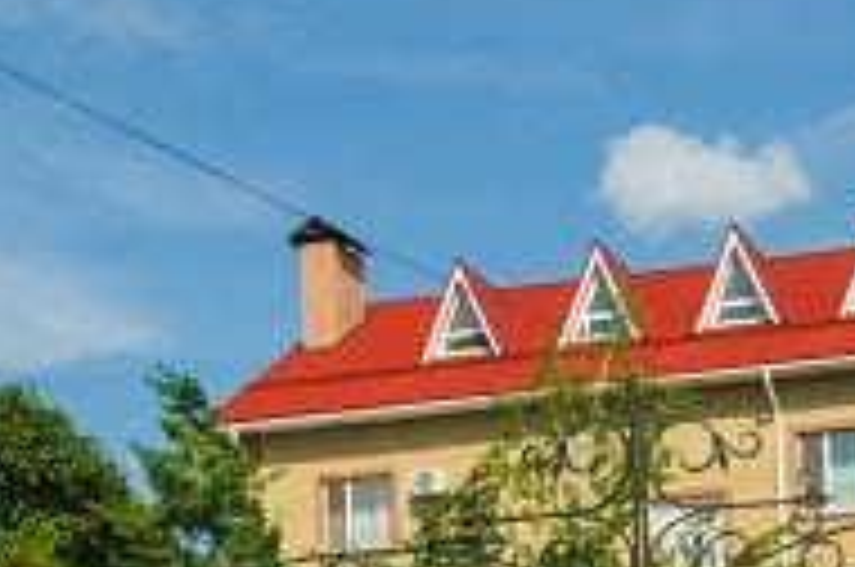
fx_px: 2916
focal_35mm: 123
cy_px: 749
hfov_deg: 16.7
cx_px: 396
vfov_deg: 10.8
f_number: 11
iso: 200
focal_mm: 26
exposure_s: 1/100
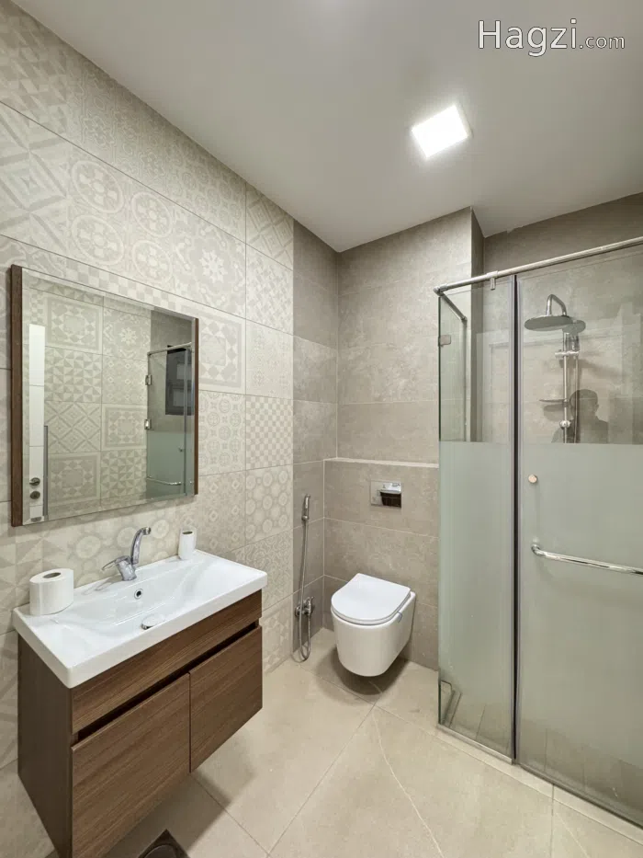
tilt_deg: -0.7
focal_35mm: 14
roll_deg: -0.5
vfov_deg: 102.1
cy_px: 429
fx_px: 347
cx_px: 322
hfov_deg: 85.7
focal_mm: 2.22
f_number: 2.2
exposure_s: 1/50
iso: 400
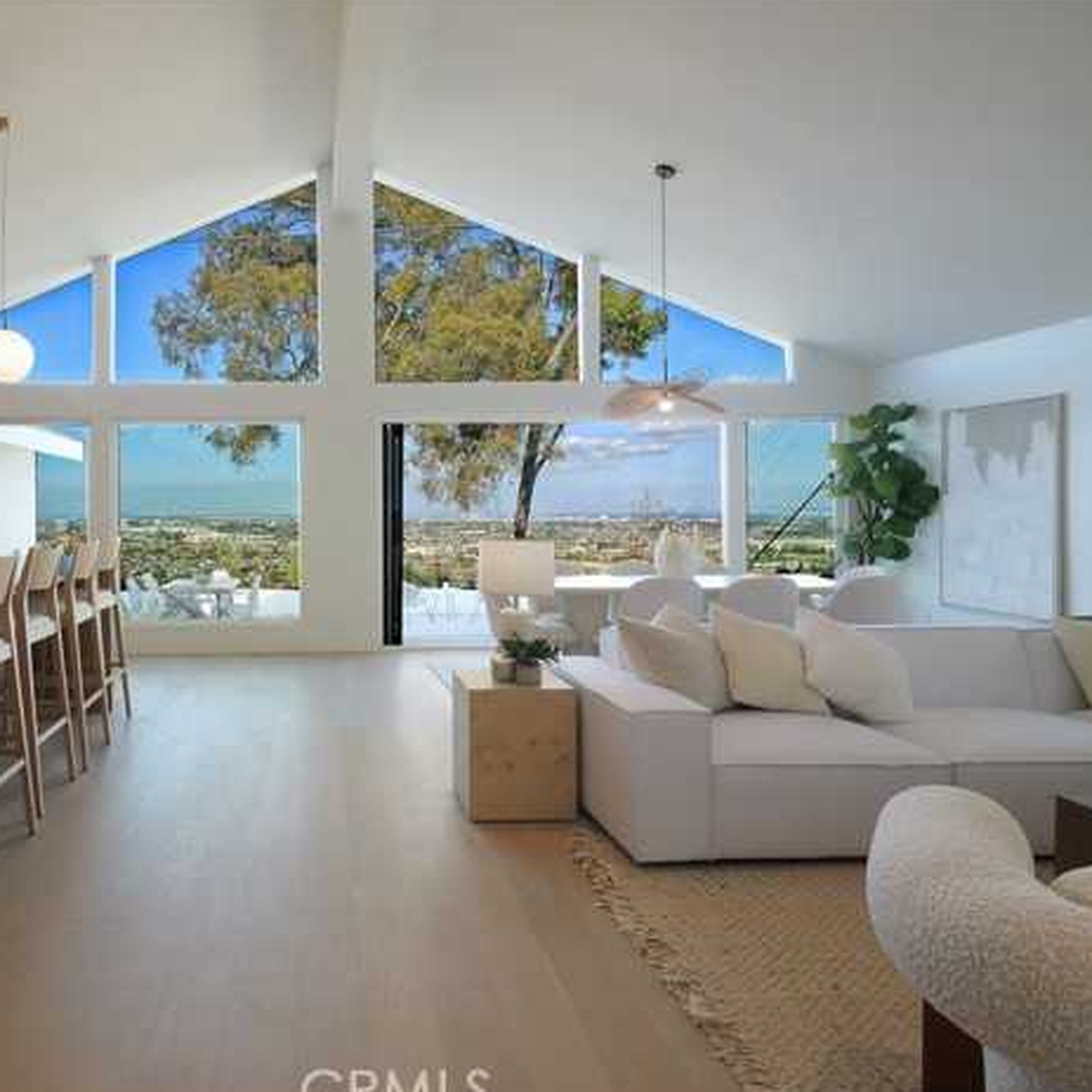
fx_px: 785
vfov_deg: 69.6
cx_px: 366
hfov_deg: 67.7
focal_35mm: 22
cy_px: 558
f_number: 8
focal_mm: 9
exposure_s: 1/60
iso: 500
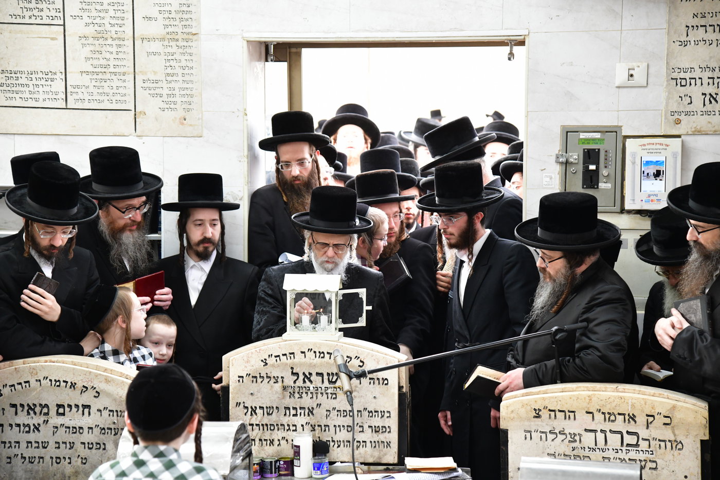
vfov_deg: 14.9
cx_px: 360
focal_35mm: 92
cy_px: 240
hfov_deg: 22.1
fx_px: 1840
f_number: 5.6
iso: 2500
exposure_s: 1/100
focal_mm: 92
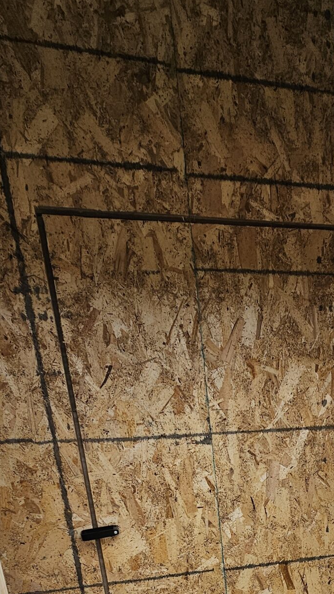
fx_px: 472
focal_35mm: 30
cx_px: 306
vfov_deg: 52.7
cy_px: 578
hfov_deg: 36.3
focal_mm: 2.2
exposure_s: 1/279
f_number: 2.2
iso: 50
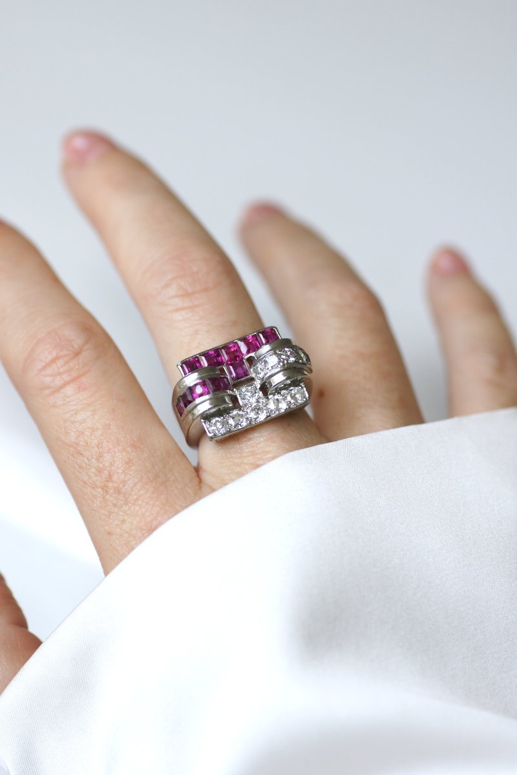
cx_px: 258
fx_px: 2262
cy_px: 388
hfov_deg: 13.0
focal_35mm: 105
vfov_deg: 19.5
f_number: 3.2
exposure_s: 1/125
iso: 200
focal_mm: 70
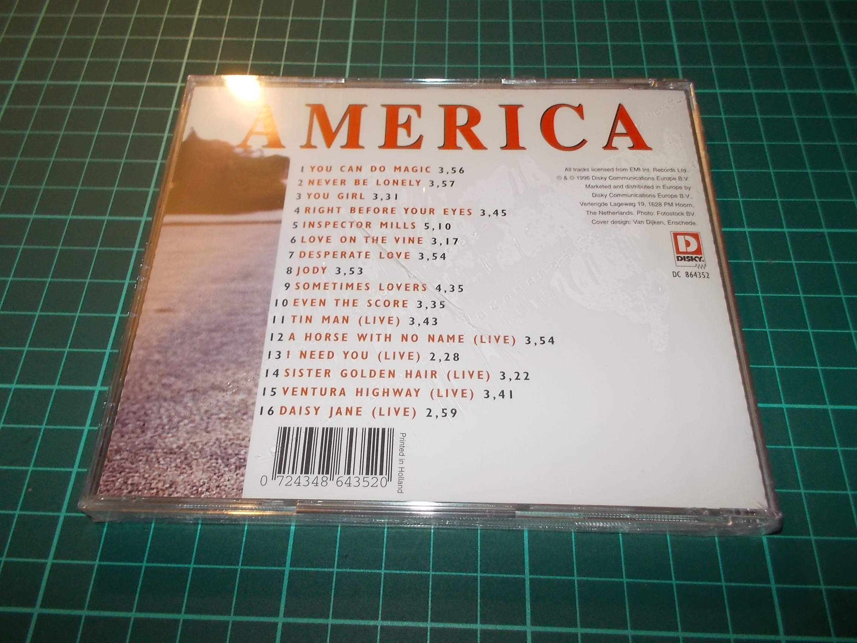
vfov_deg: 48.2
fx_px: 718
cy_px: 322
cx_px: 428
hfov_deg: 61.7
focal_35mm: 29
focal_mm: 4.1
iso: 200
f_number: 3.3
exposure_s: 1/30
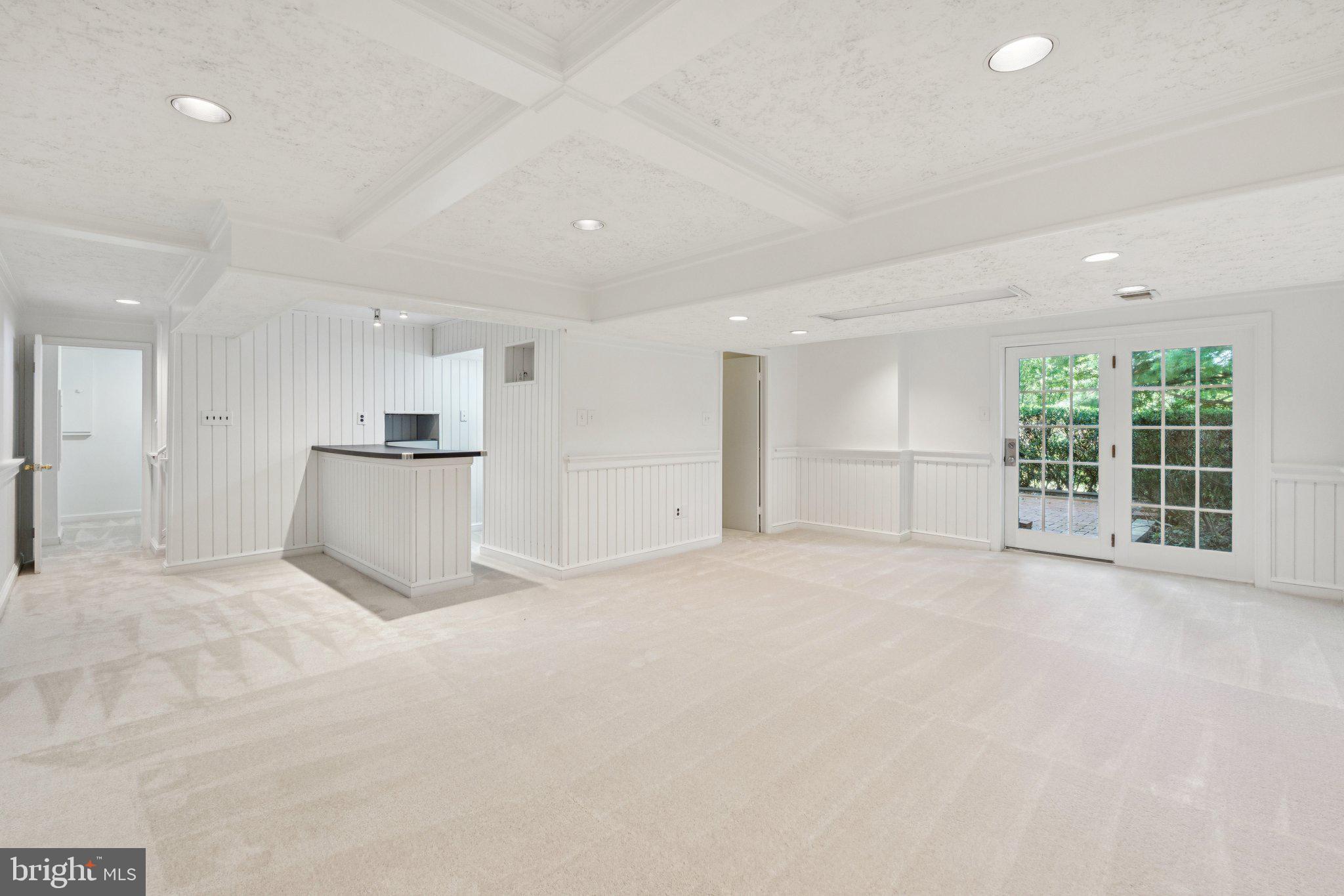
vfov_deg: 73.7
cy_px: 448
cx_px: 672
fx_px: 597
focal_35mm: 16
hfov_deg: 96.7
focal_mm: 16
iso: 400
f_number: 8
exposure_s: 1/6
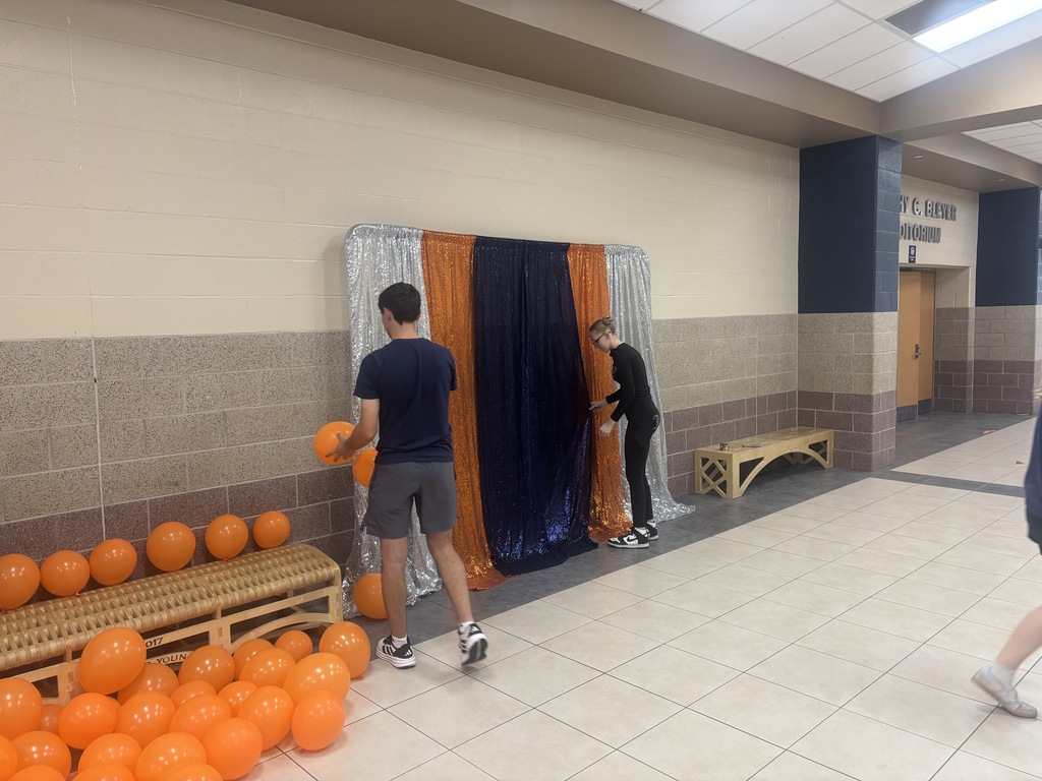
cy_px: 390
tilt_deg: -5.8
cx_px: 521
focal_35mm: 26
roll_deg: +0.7
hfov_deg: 67.3
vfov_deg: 53.1
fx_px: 783
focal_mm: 5.96
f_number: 1.6
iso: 125
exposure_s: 1/72
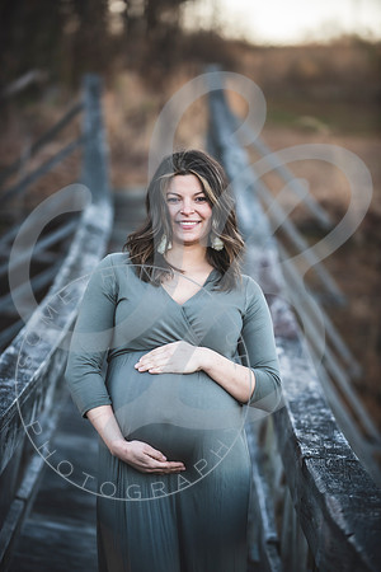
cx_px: 190
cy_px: 286
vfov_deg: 14.7
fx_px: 2222
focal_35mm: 140
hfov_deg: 9.8
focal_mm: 140
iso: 200
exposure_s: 1/400
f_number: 2.8
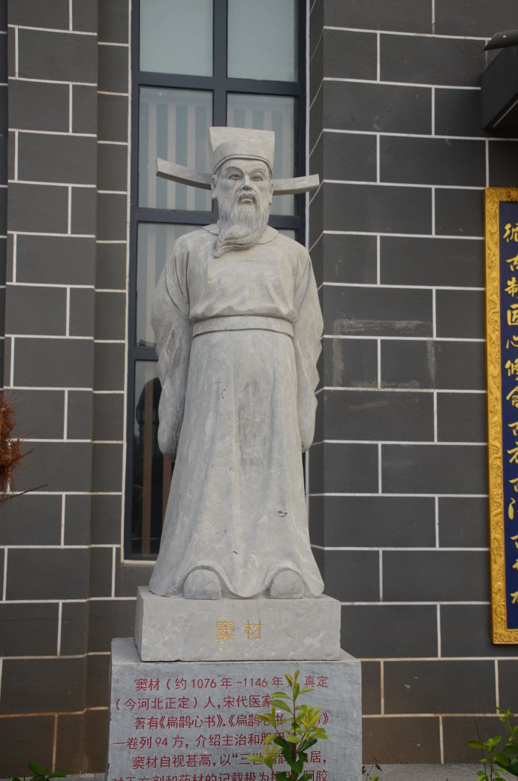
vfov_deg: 41.2
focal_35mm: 48
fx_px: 1040
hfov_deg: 28.0
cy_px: 390
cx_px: 259
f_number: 6.3
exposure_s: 1/160
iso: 200
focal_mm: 32
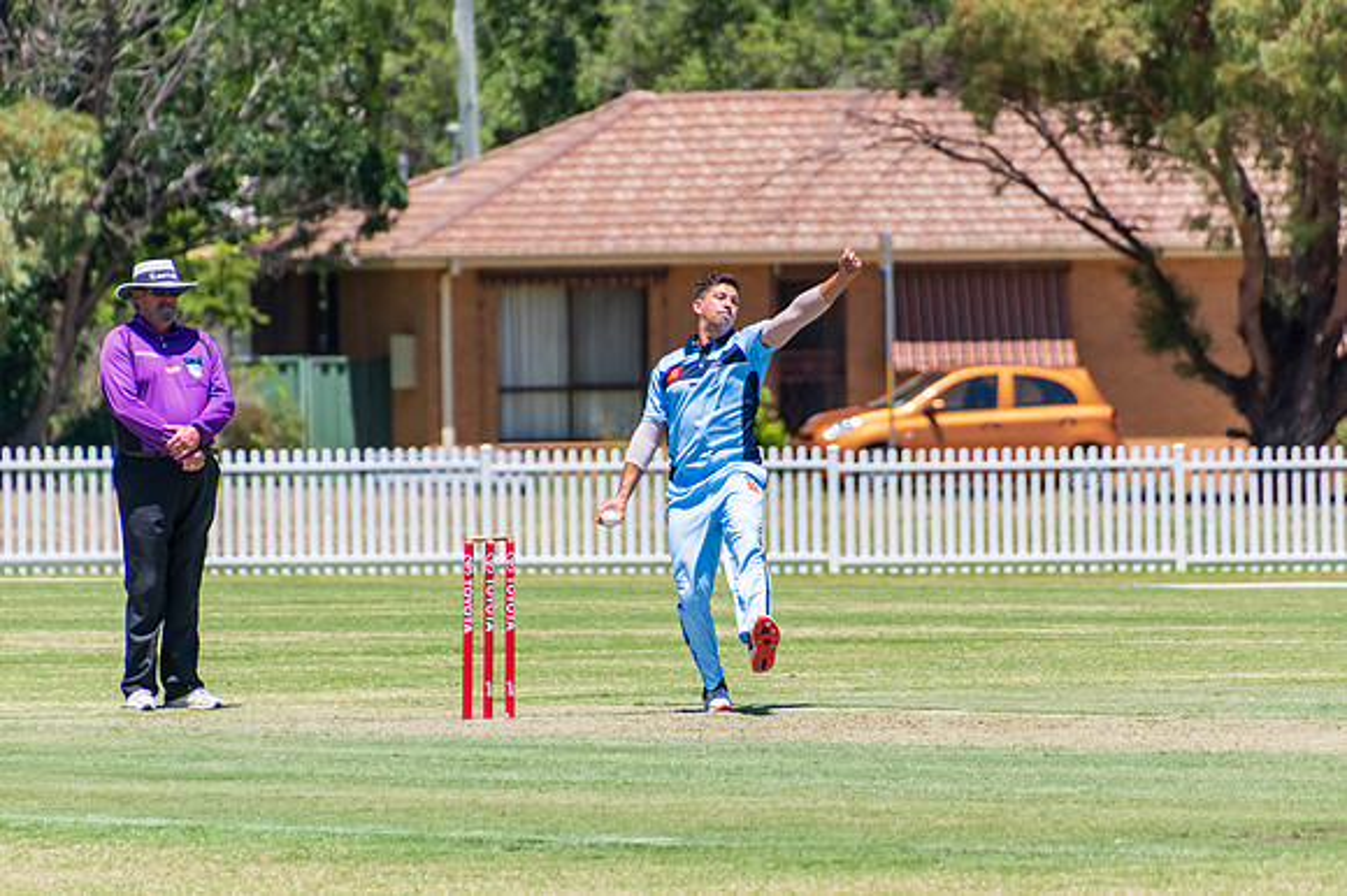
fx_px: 24664
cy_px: 442
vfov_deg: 2.1
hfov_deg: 3.1
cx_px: 740
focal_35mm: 660
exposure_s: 1/2500
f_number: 6.3
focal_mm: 400
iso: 400
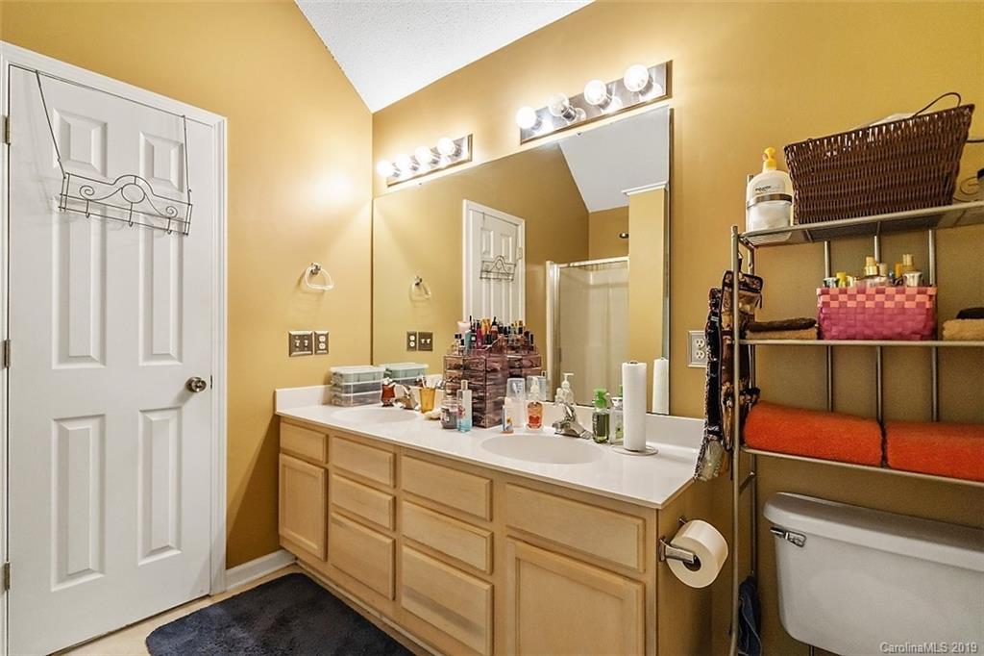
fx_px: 437
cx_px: 492
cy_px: 328
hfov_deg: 96.8
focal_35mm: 16
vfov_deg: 73.7
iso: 800
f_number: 4
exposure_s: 1/160
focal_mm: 16
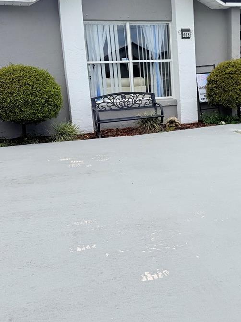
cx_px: 162
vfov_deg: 43.9
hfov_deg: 33.3
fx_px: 399
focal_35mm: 43
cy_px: 161
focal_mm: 6.76
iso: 80
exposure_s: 1/4975
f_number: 1.78
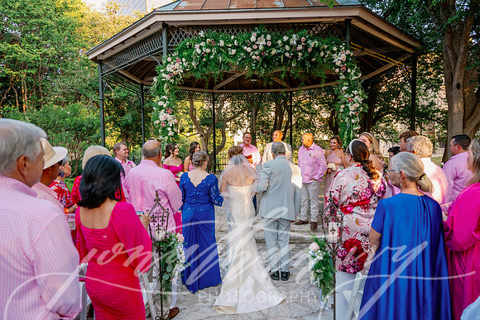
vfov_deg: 53.2
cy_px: 160
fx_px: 320
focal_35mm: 24
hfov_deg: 73.7
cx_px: 240
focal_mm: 24
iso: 320
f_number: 3.5
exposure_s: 1/200
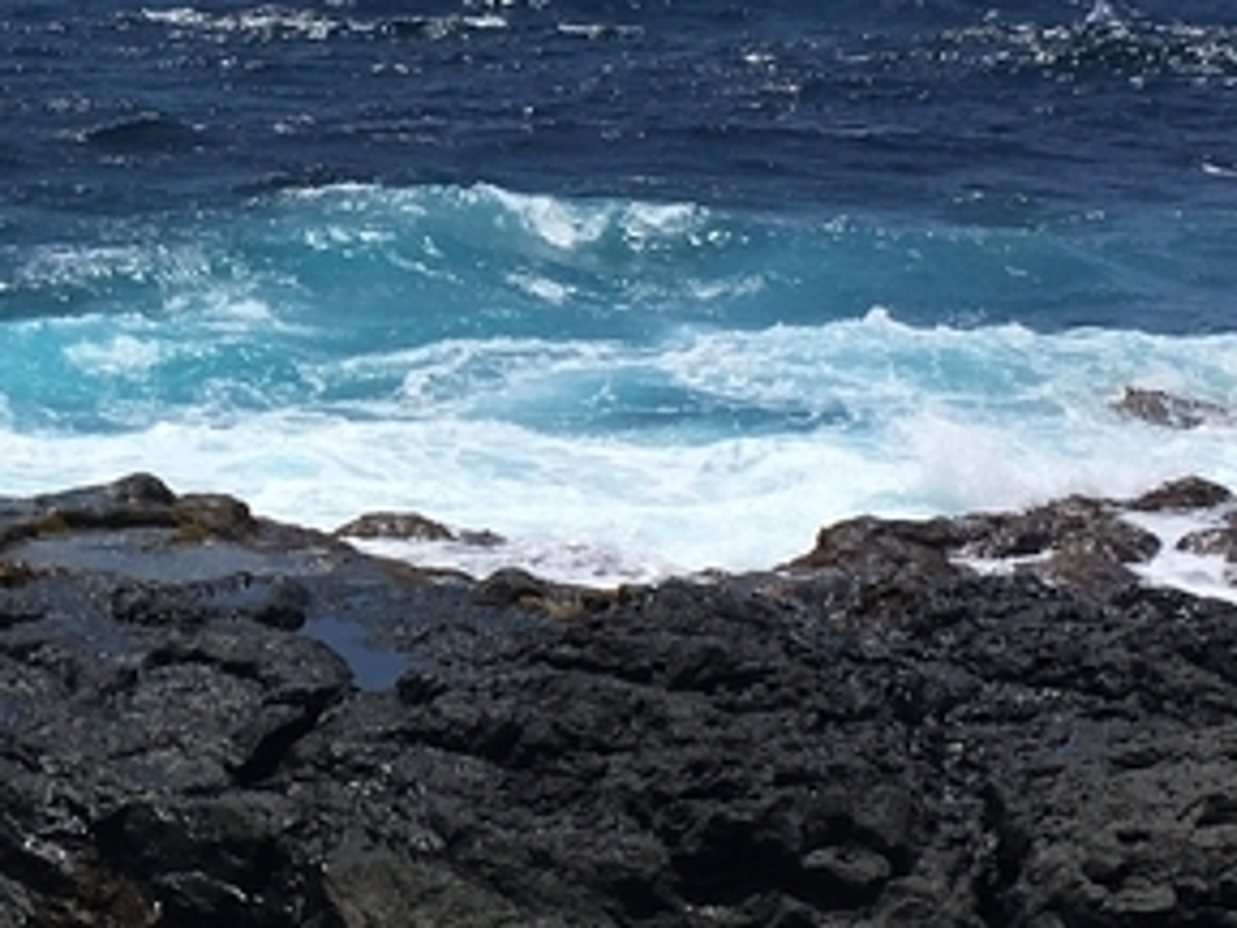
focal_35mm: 121
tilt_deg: -7.3
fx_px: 4324
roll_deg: -0.8
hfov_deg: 16.0
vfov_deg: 12.2
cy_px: 253
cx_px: -9
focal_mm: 4.15
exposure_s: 1/3205
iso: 25
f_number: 2.2
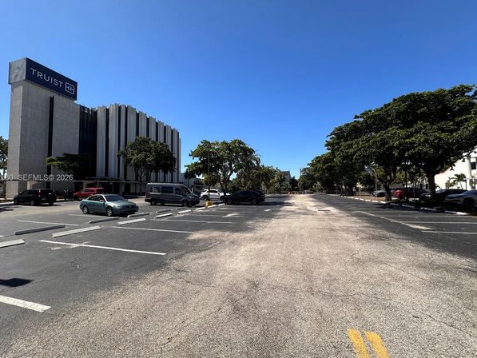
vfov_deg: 81.8
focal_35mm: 15
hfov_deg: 98.1
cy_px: 178
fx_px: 207
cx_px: 229
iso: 50
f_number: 2.2
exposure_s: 1/1667
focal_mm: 2.22
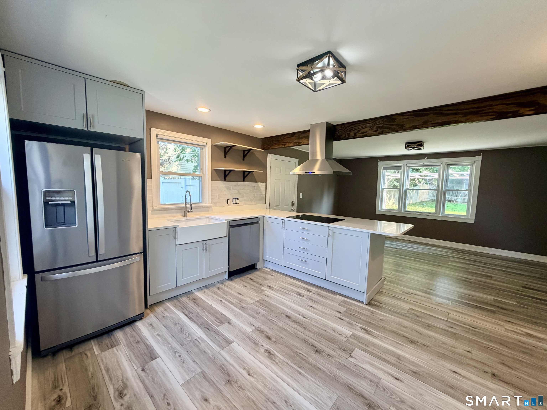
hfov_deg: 102.1
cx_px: 274
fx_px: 221
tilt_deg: -5.3
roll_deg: -1.0
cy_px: 205
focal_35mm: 14
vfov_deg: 85.7
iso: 250
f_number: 2.2
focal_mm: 2.22
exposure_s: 1/120
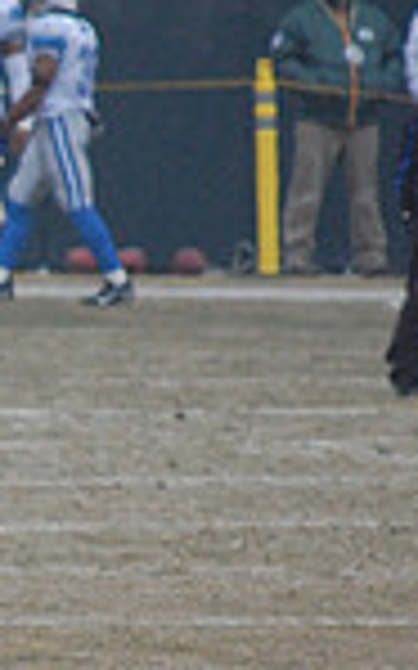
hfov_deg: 1.1
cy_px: 459
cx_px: -225
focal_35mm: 1191
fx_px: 21729
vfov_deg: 1.8
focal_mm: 200
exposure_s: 1/1250
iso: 800
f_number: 5.6
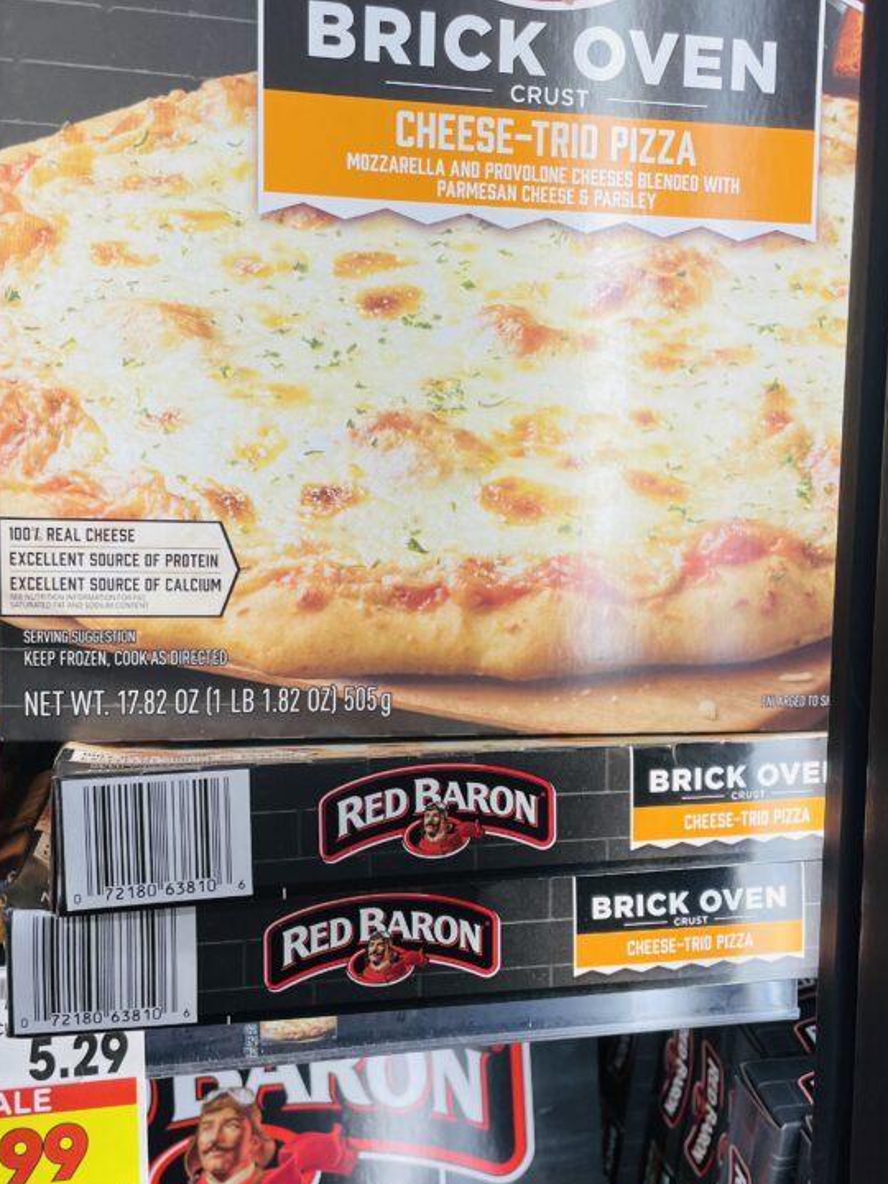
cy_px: 656
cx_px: 431
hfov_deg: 38.7
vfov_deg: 50.0
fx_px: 1266
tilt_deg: -7.5
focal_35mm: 37
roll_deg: +0.0
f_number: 1.6
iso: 50
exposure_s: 1/120
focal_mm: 4.2
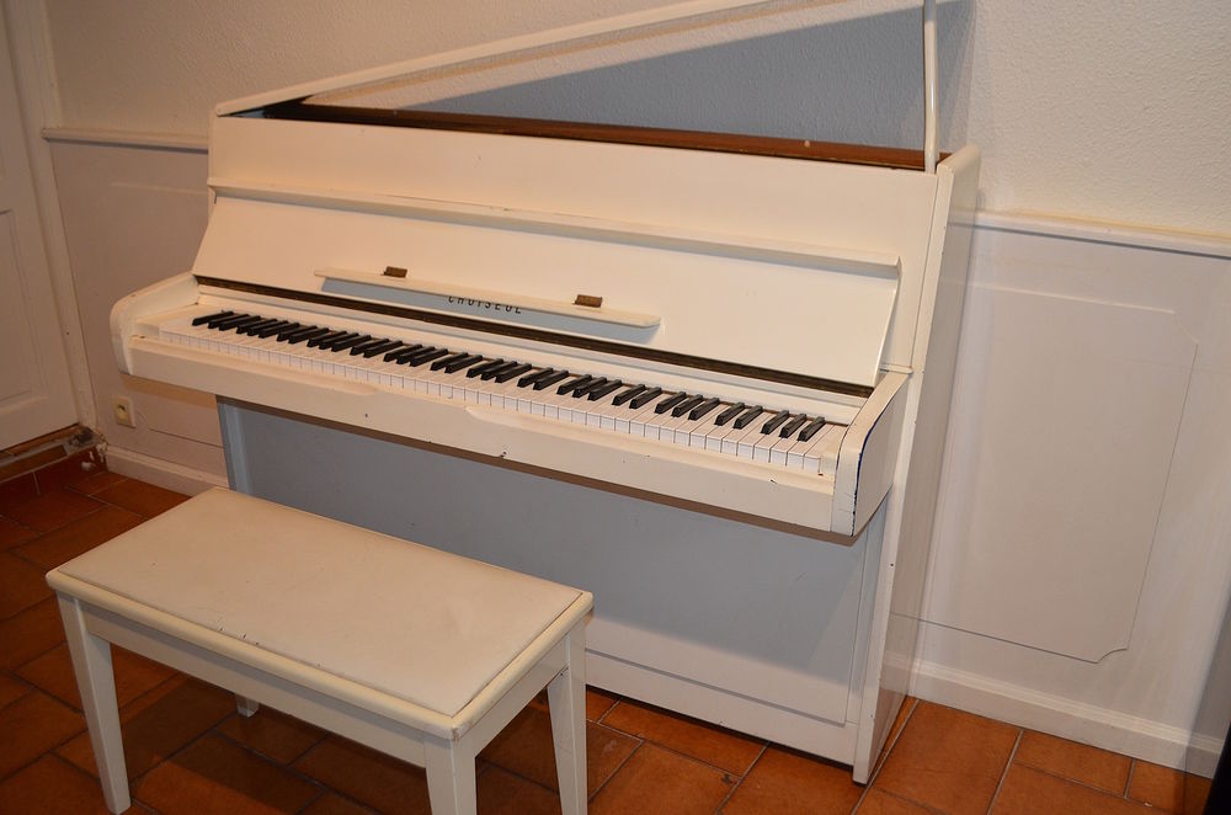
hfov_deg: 57.3
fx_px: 1126
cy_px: 408
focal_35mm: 33
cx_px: 616
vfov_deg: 39.8
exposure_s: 1/60
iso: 800
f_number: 3.8
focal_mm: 22
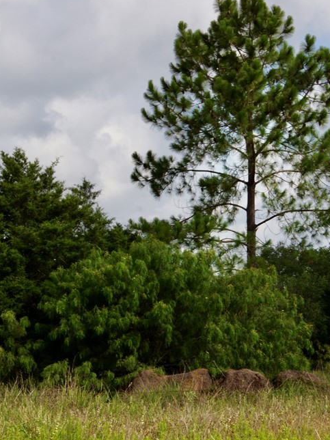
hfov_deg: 10.1
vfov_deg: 13.5
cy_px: 195
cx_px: 247
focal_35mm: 146
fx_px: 1856
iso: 100
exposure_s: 1/50
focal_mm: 60
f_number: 20
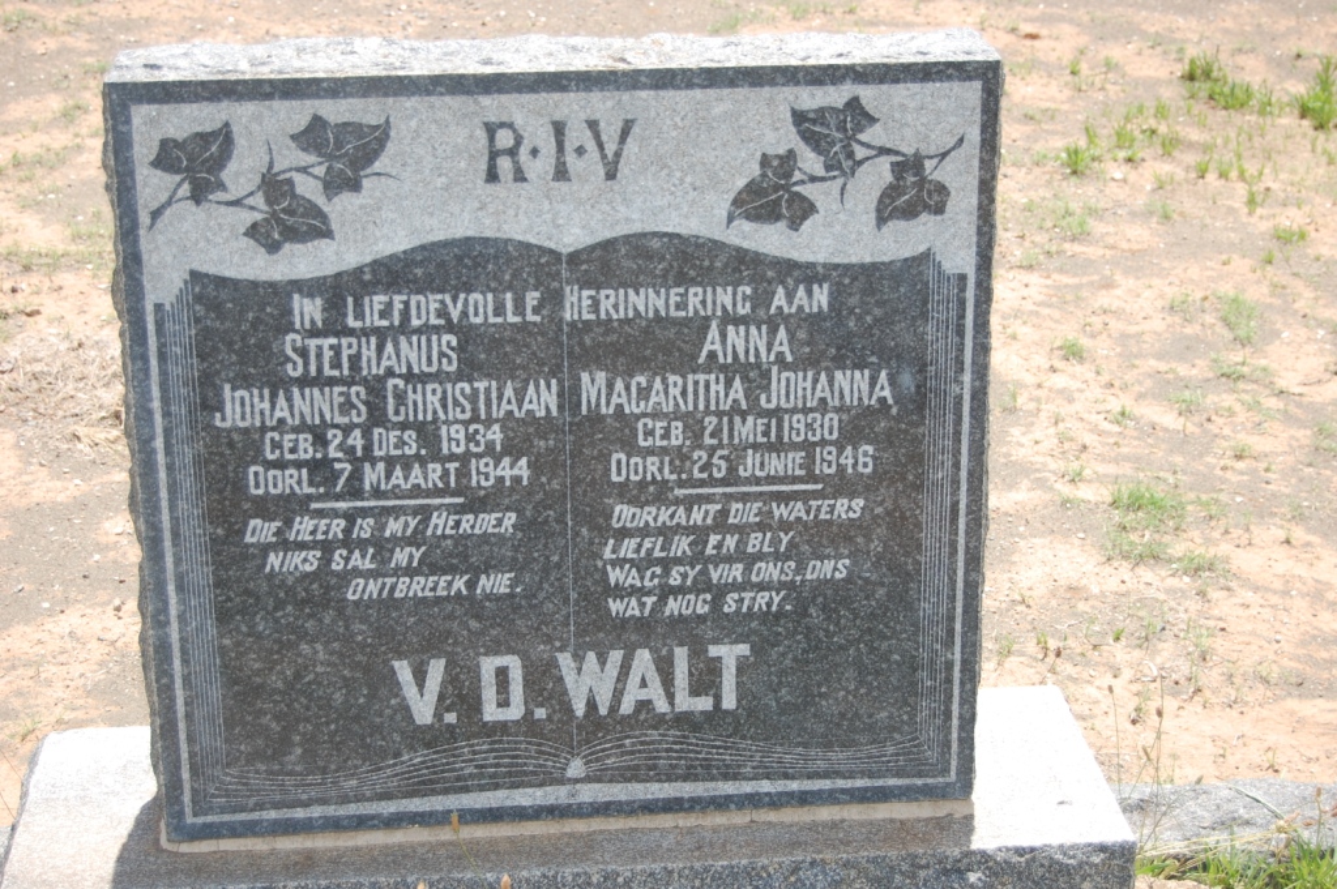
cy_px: 444
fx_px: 2226
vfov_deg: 22.6
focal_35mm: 60
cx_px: 668
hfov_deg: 33.4
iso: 250
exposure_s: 1/500
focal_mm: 40
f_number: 5.6
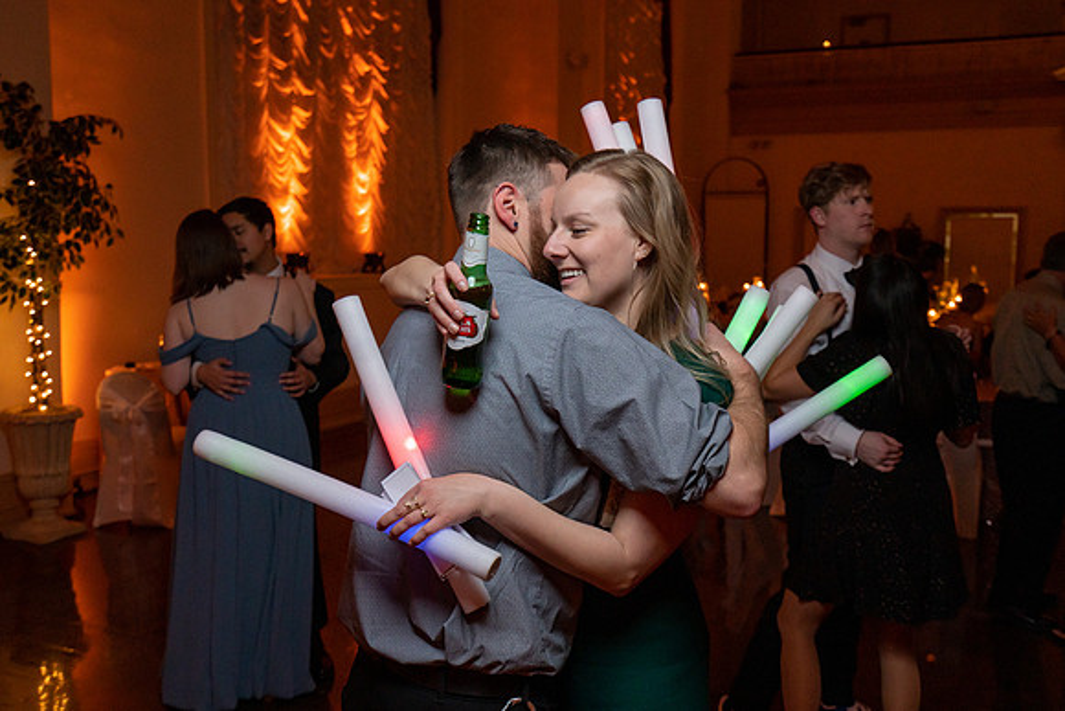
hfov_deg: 53.1
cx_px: 532
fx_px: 1066
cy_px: 356
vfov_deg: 36.9
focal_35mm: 36
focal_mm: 35
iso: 2000
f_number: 4
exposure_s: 1/200
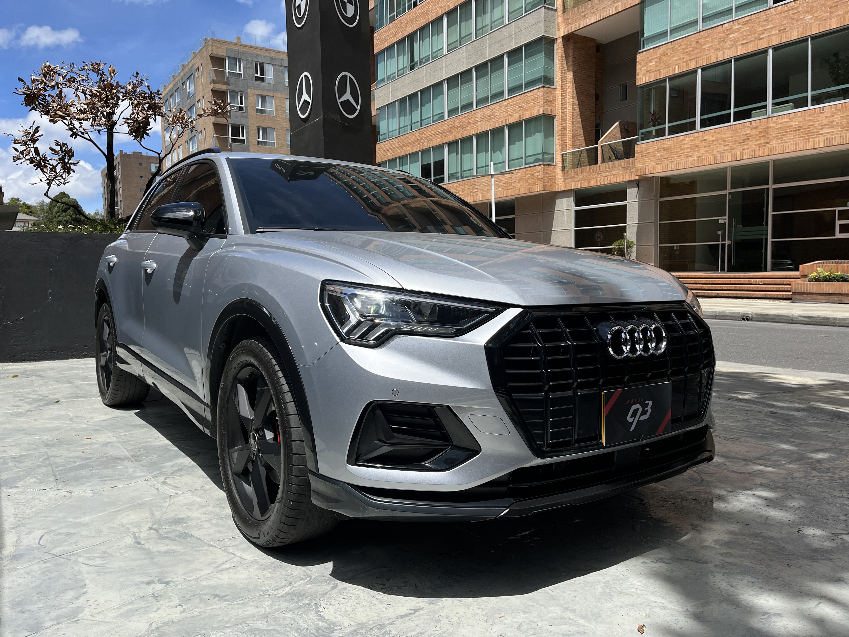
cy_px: 318
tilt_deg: -4.7
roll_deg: +0.8
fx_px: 638
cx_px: 424
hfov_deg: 67.3
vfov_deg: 53.1
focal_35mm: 26
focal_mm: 5.1
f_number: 1.6
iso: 50
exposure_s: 1/3876
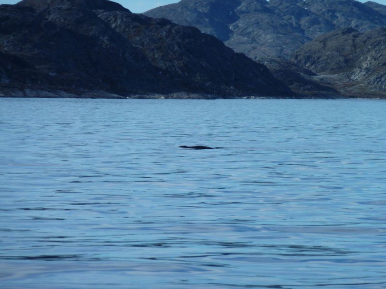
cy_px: 144
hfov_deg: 6.6
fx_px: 3345
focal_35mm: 300
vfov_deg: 5.0
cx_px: 193
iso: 80
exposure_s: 1/500
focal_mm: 49.2
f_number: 5.6
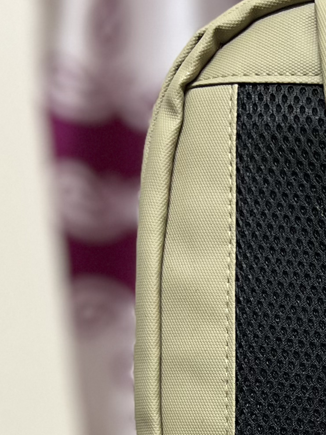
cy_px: 570
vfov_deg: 17.4
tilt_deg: -5.6
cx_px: 527
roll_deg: +0.7
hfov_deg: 13.0
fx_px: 1331
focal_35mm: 106
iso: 125
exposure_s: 1/50
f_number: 1.5
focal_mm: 5.7
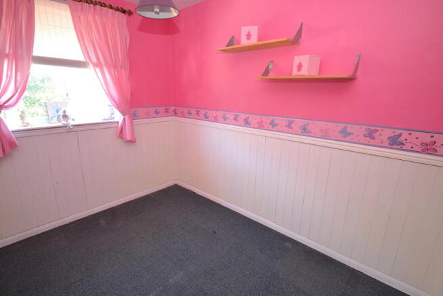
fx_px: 222
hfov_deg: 90.0
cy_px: 148
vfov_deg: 67.4
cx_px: 222
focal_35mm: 18
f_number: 4.5
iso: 1250
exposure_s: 1/60
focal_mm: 12
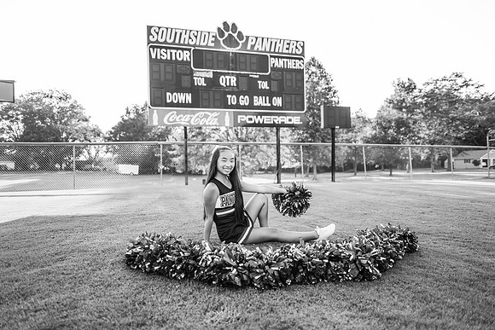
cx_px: 248
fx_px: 330
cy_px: 165
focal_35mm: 24
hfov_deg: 73.7
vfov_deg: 53.2
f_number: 2
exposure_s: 1/500
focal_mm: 24
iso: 125
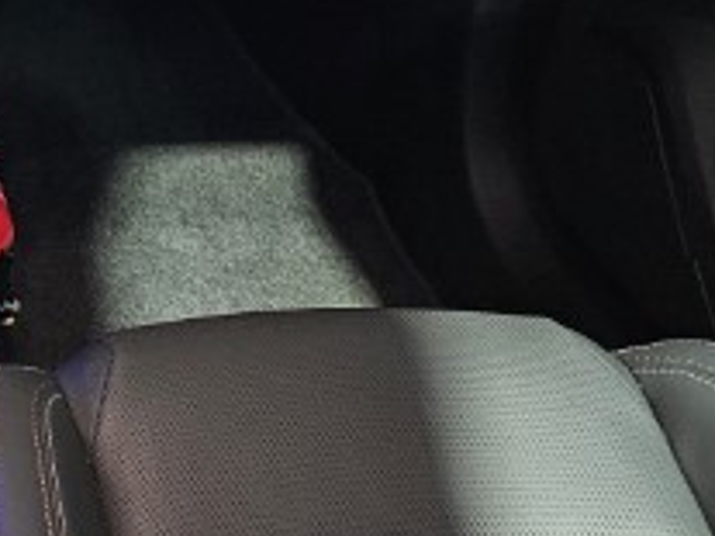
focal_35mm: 71
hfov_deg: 23.1
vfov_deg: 19.7
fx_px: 1466
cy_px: -80
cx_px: -301
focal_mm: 6.3
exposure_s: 1/33
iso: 500
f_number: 1.7
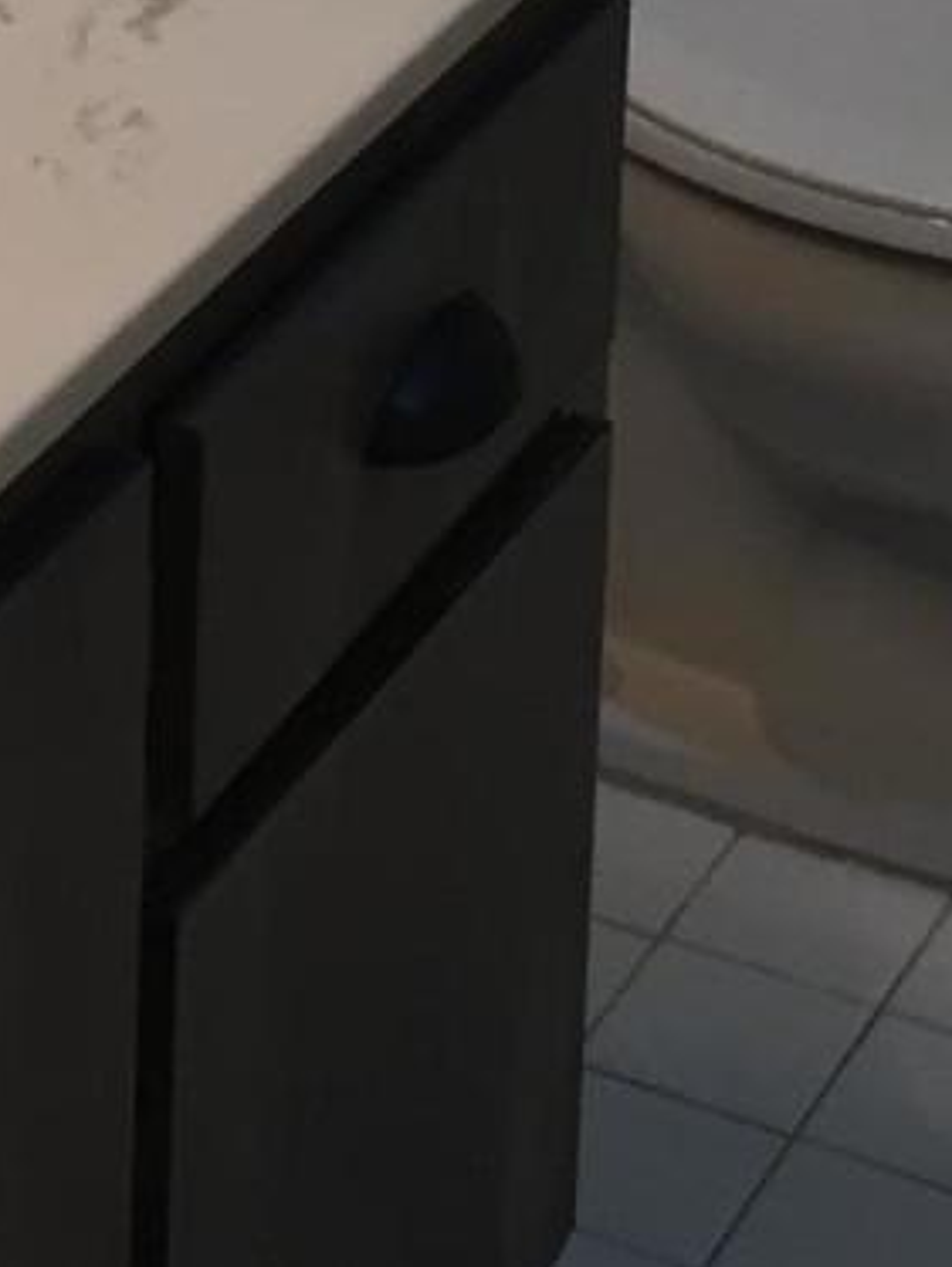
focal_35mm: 155
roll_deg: +0.0
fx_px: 5677
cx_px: -190
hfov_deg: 9.5
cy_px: -1287
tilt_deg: -12.1
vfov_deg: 11.4
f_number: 2.2
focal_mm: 4.15
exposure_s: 1/30
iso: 64
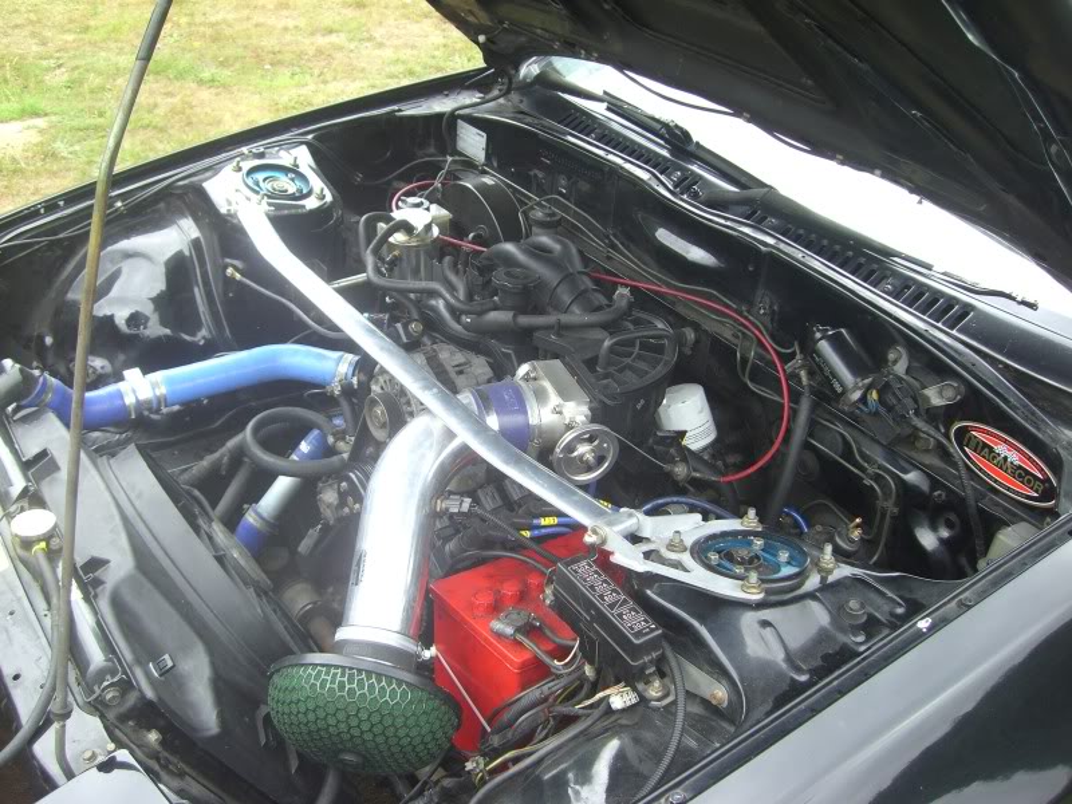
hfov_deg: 49.0
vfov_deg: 37.7
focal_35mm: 38
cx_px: 536
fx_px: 1177
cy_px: 402
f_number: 2.7
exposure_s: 1/125
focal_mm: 6.2
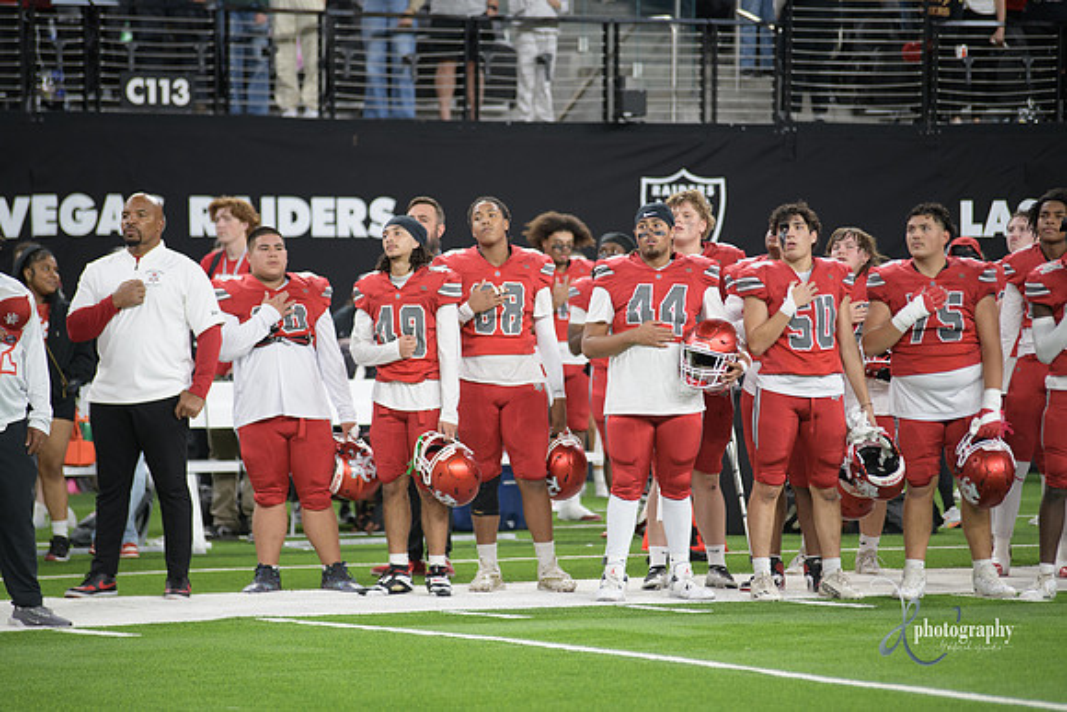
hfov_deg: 10.3
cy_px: 356
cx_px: 534
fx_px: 5929
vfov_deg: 6.9
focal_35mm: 200
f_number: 2.8
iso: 1000
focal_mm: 200
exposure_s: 1/400
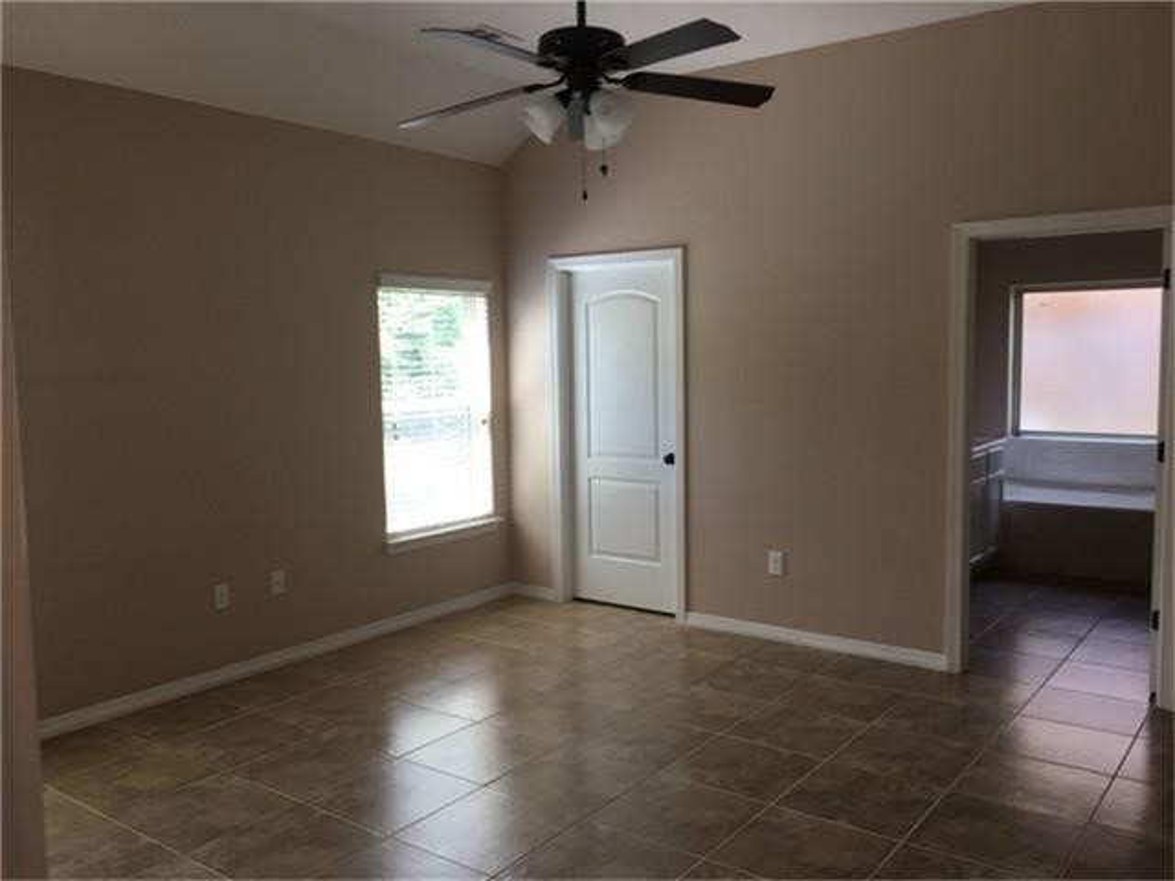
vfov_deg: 48.2
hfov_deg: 61.7
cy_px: 440
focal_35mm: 29
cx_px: 588
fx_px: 984
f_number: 2.2
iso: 25
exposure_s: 1/40
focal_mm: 4.15
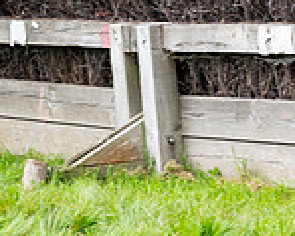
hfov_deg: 5.6
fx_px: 2984
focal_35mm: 342
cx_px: -70
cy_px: -208
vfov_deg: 4.5
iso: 400
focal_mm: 70
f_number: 9
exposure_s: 1/320
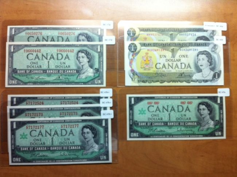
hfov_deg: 52.7
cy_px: 88
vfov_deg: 40.6
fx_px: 239
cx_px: 118
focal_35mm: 35
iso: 100
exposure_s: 1/15
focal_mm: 3.85
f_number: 2.8
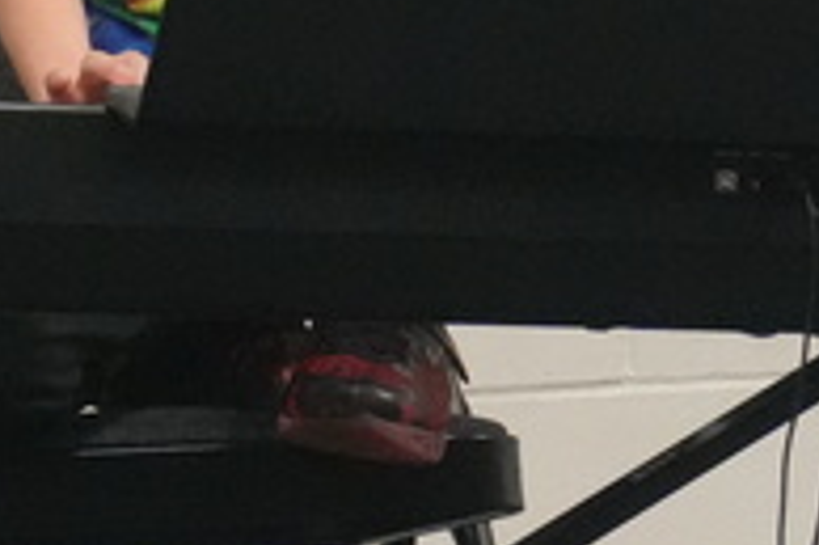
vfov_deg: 3.5
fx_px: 9001
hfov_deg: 5.2
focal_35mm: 396
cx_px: 236
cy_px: -180
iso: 6400
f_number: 5.6
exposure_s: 1/160
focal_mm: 50
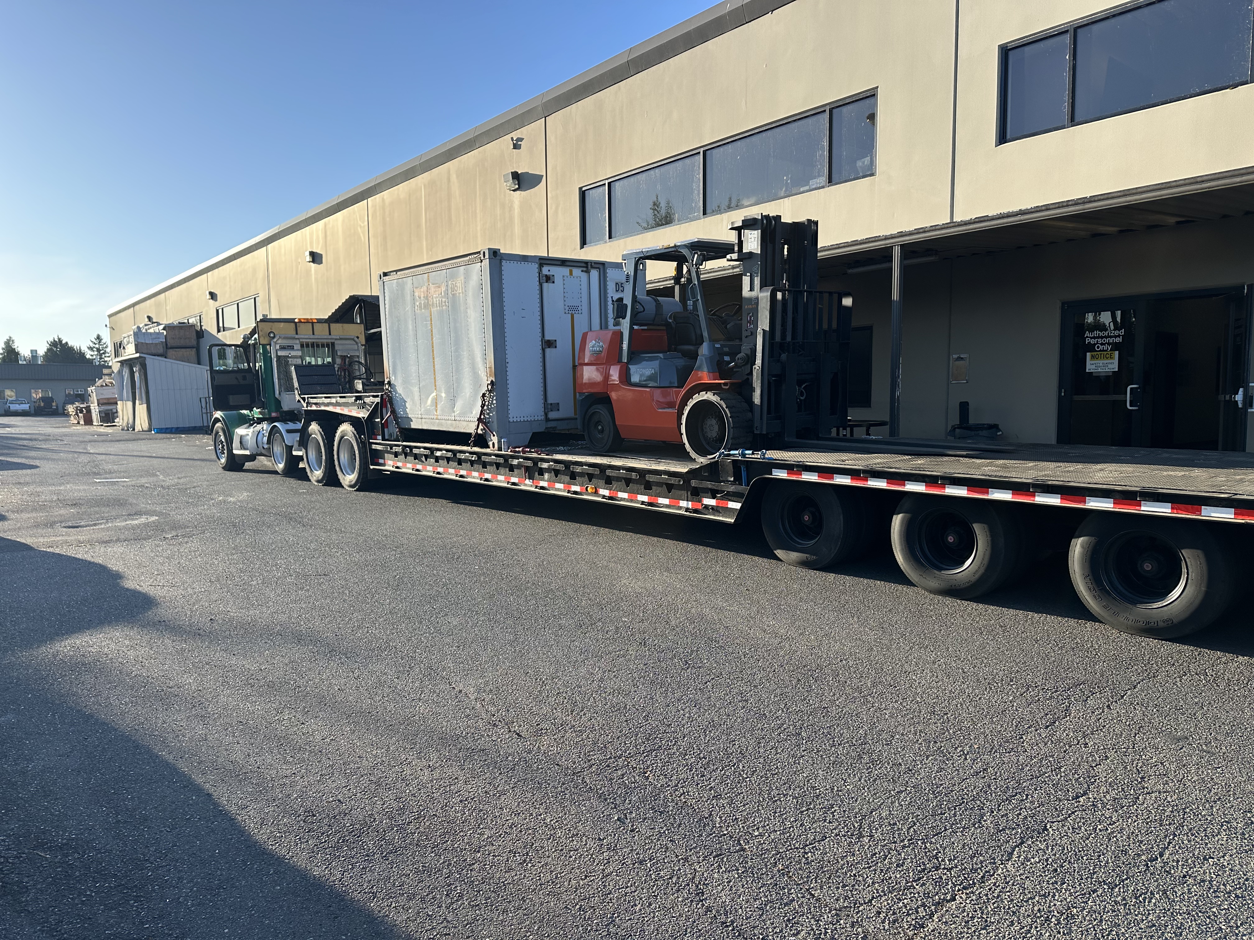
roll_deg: +0.9
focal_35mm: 24
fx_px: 869
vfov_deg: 56.8
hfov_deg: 71.6
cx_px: 627
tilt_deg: -4.3
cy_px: 470
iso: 80
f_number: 1.78
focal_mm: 6.86
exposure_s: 1/1812
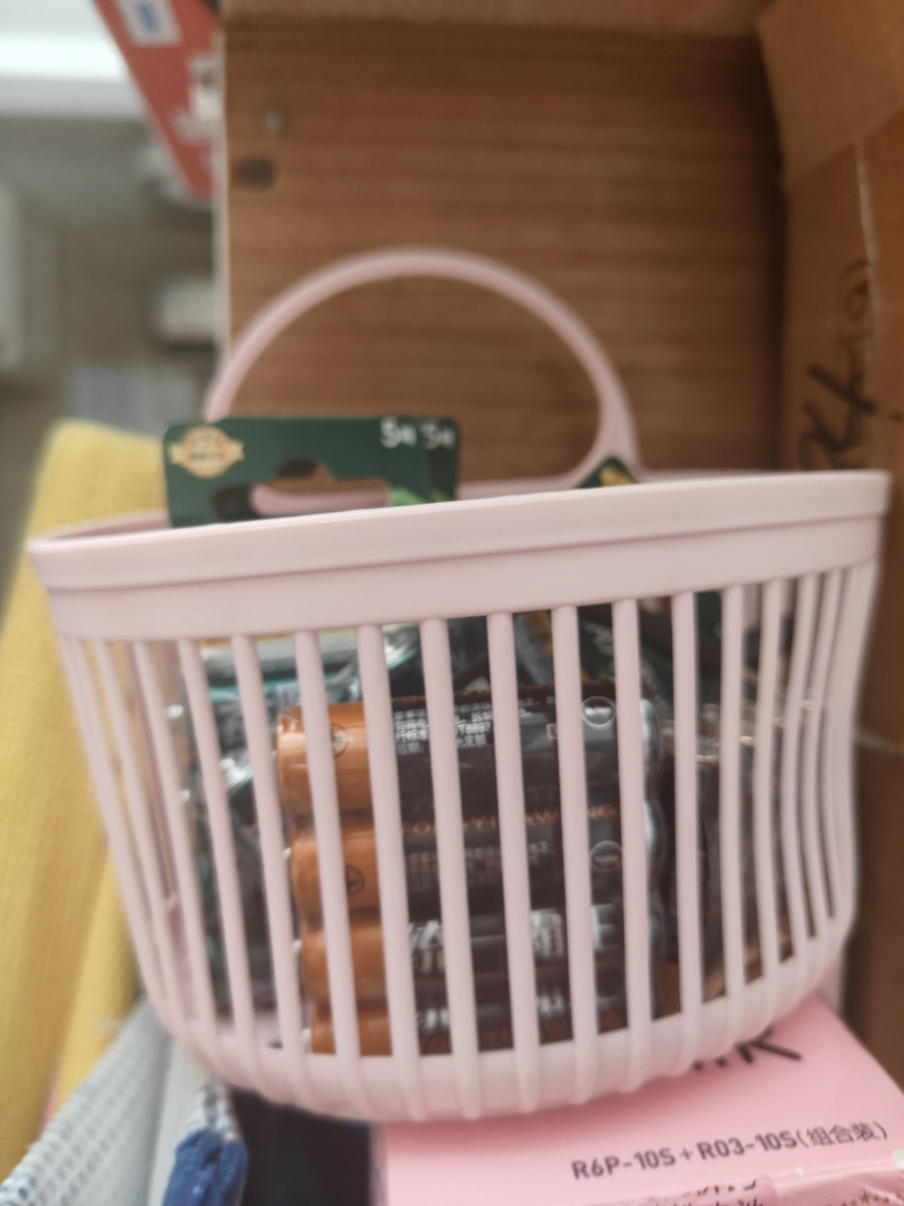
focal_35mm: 24
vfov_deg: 71.6
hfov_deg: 56.8
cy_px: 603
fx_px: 836
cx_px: 452
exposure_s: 1/50
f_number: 1.8
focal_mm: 5.59
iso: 400
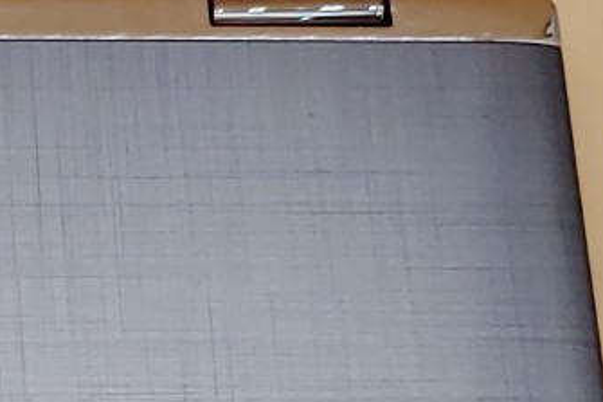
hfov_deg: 11.9
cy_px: 743
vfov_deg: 8.2
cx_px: -436
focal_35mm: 161
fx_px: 2695
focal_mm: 4.36
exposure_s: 1/227
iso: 50
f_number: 1.8
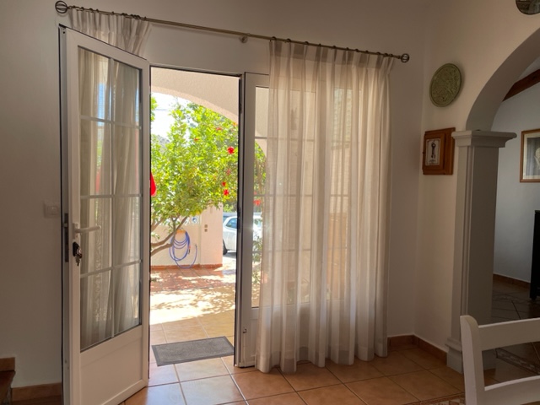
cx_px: 270
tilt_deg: -3.2
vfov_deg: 53.1
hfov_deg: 67.3
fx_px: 406
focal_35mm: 26
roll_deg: -1.0
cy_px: 202
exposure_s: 1/249
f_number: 1.6
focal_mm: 4.2
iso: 32
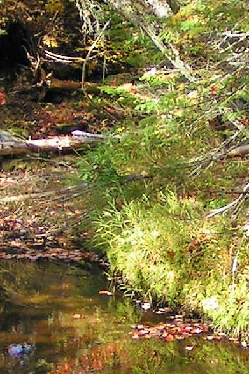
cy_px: 164
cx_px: 210
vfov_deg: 14.9
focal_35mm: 138
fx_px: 1432
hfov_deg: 9.9
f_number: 2.8
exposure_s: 1/125
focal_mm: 5.8
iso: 50
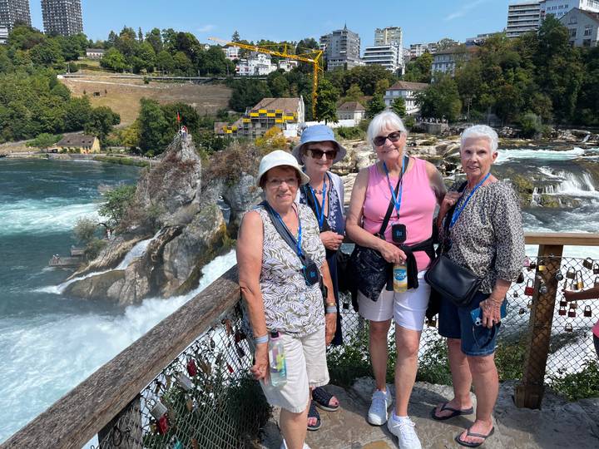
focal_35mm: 26
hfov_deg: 67.3
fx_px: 450
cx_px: 300
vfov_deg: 53.1
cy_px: 224
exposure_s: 1/2463
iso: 50
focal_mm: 5.1
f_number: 1.6
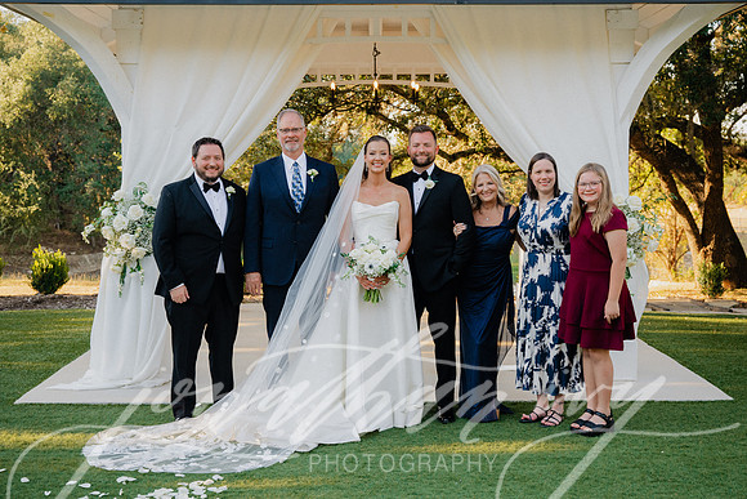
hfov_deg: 42.7
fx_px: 955
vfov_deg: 29.3
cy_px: 250
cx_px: 374
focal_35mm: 46
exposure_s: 1/320
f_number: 4.5
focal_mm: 46
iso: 400
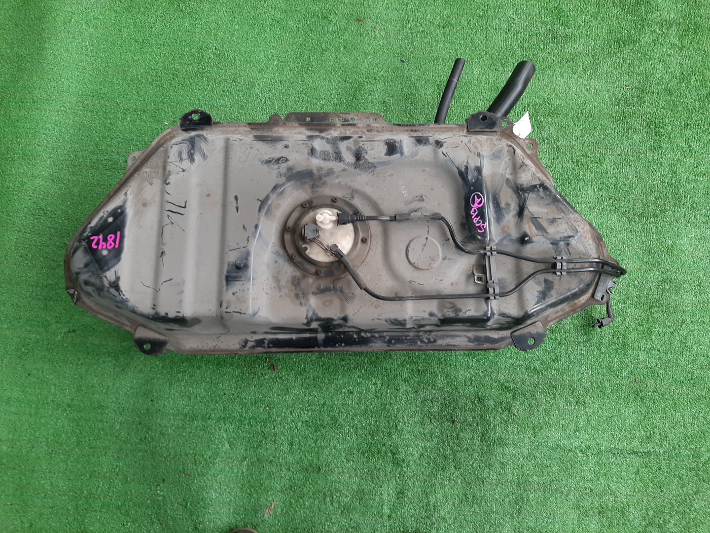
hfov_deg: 67.3
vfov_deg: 53.1
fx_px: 533
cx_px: 355
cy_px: 266
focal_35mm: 26
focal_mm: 3.93
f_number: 1.7
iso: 76
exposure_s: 1/50
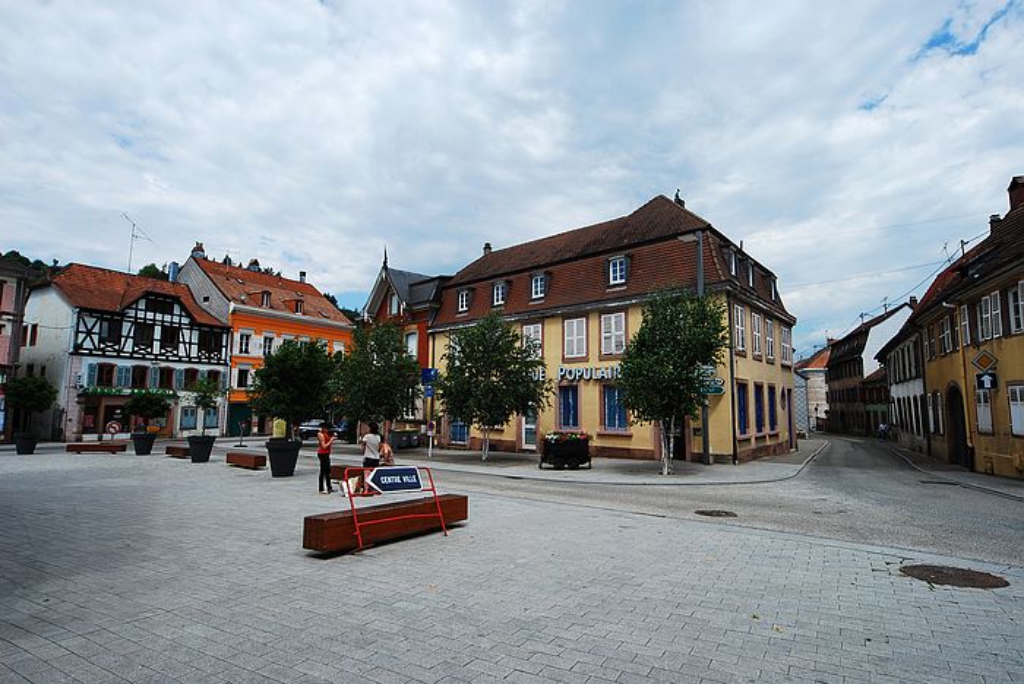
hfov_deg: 90.0
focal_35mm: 18
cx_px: 512
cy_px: 342
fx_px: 512
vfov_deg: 67.5
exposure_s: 1/160
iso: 100
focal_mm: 12
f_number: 11
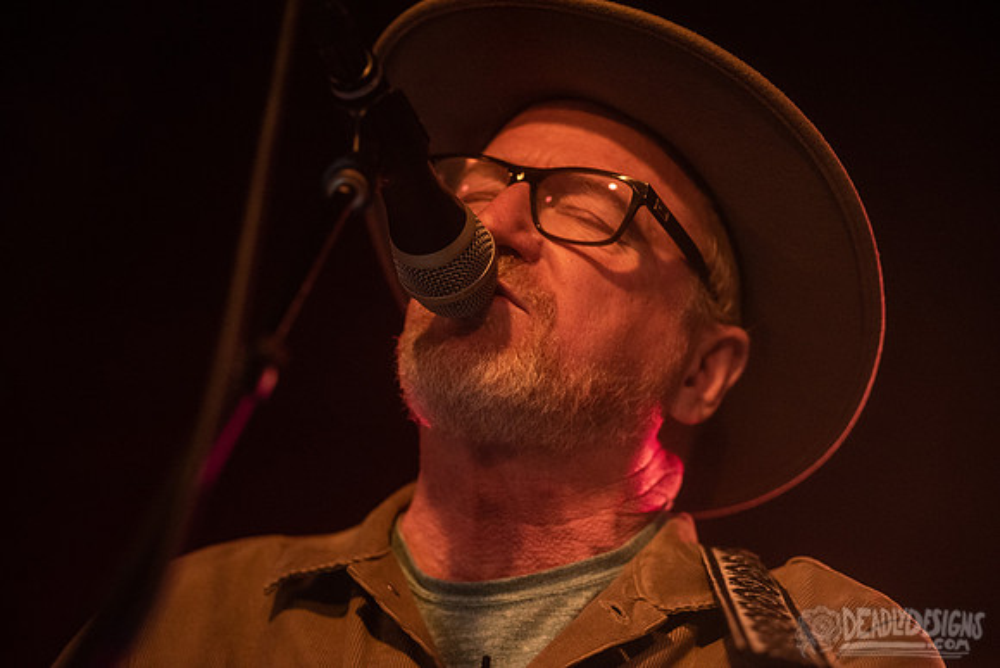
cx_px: 500
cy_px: 334
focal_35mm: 100
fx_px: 2778
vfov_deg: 13.7
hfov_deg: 20.4
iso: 2500
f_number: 3.2
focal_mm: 100
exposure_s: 1/80
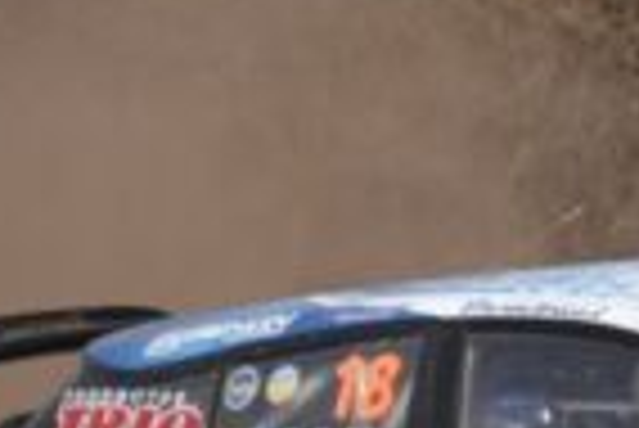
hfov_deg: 1.2
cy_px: 59
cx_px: 580
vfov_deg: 0.8
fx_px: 30045
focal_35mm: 1691
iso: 400
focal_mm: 300
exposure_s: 1/3200
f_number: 5.6
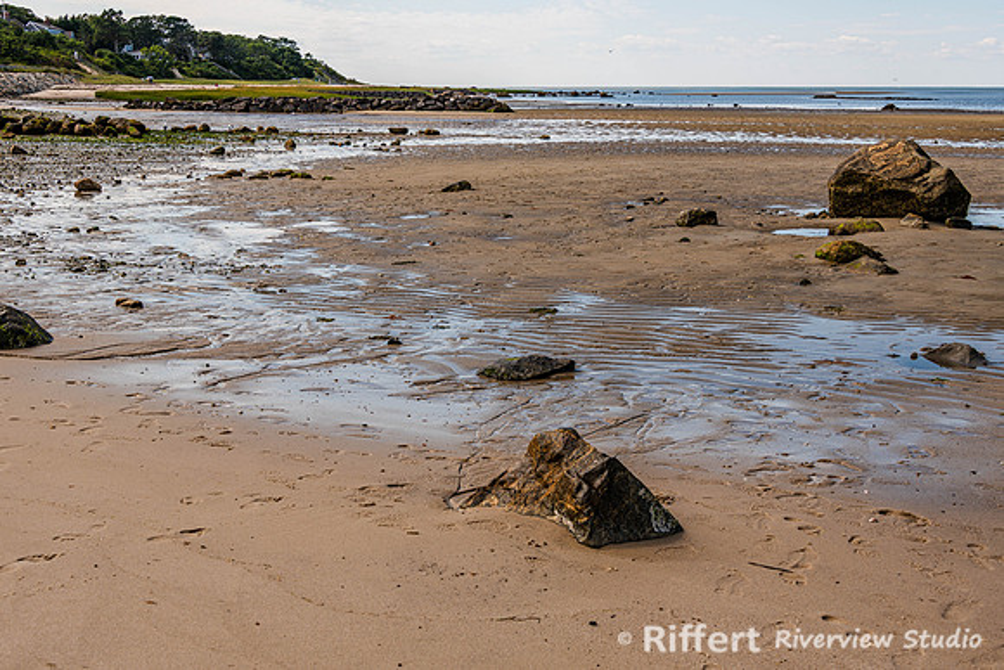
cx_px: 502
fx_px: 1296
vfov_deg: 29.0
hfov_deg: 42.3
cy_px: 335
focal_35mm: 46
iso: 64
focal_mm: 45
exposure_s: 1/250
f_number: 8
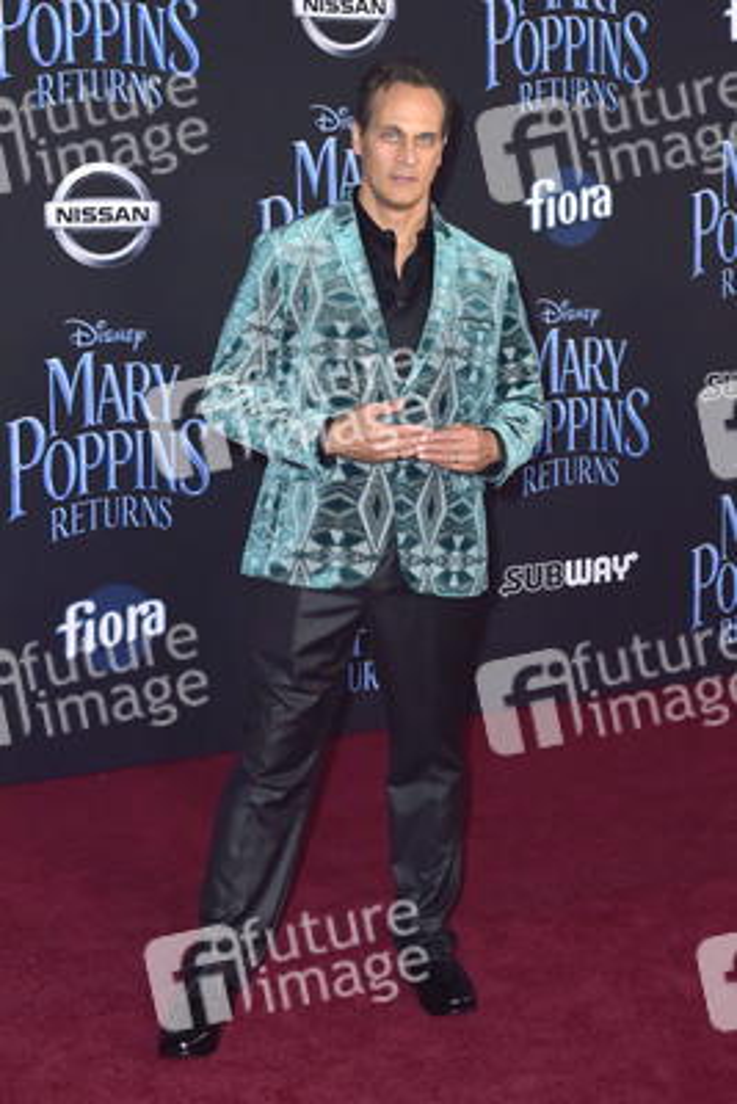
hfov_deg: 22.6
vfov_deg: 33.4
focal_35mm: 60
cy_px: 552
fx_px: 1841
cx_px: 368
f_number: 6.3
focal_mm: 60
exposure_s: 1/250
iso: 400
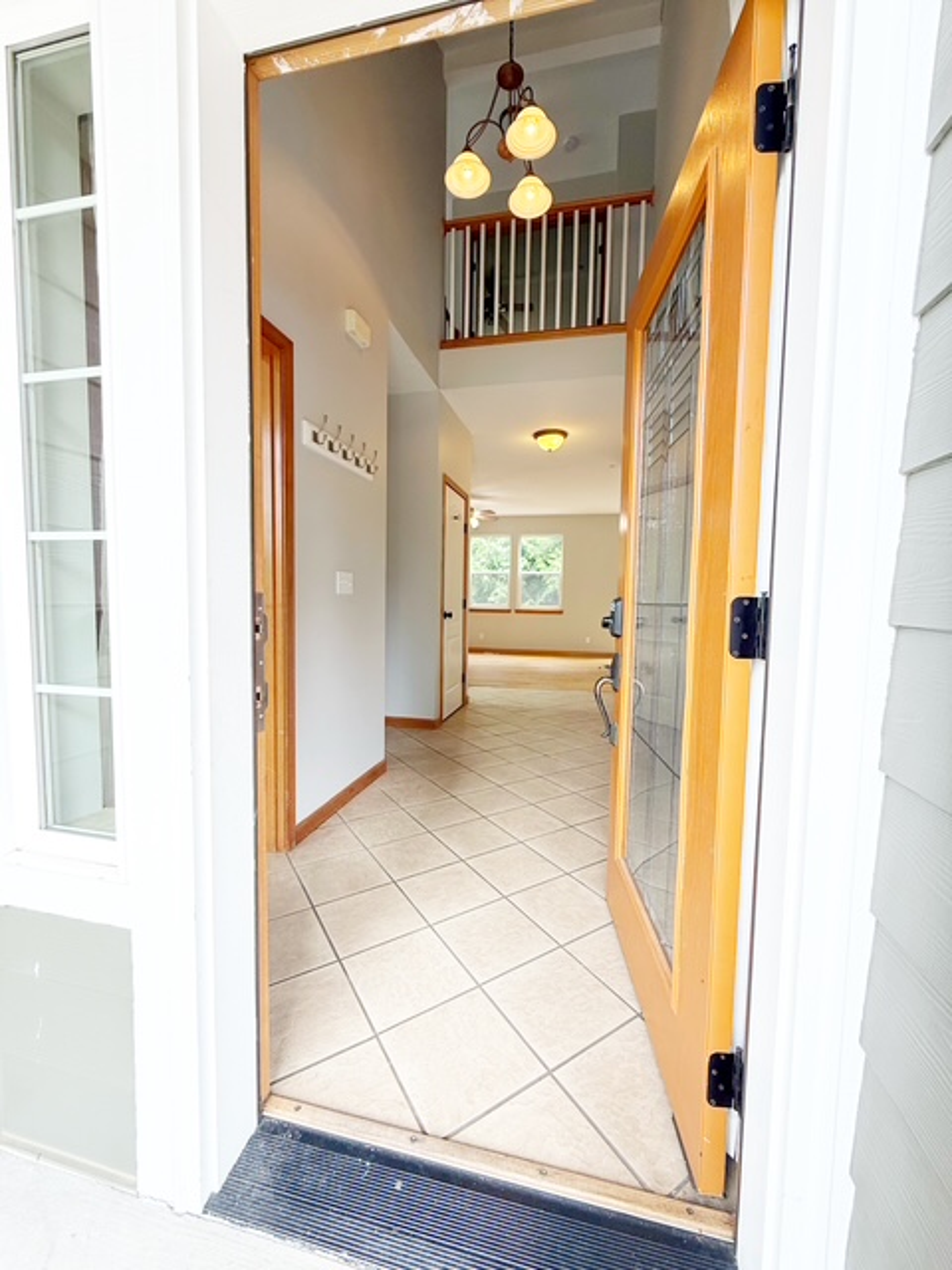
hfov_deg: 85.7
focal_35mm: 14
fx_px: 513
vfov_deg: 102.1
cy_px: 635
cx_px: 476
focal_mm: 2.22
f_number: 2.2
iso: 100
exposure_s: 1/99
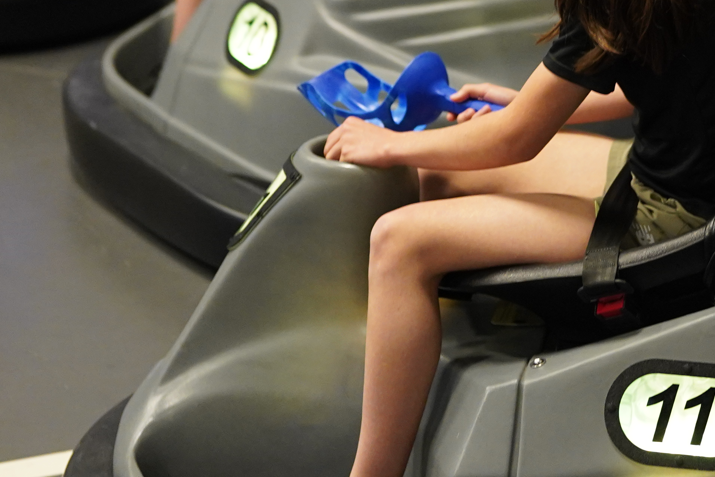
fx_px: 3118
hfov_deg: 13.0
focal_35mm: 157
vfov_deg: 8.6
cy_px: -162
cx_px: 573
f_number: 1.4
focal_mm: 50
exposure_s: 1/125
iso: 2000
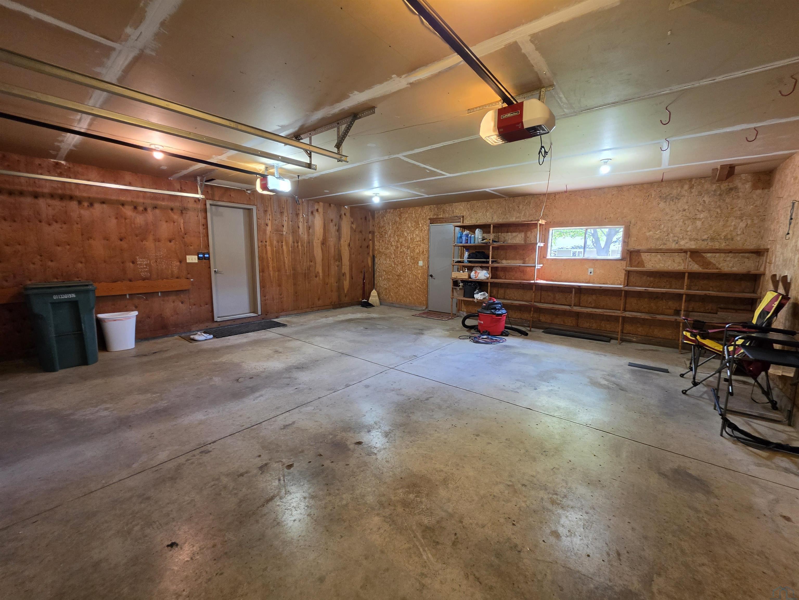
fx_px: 300
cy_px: 300
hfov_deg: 106.2
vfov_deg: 89.9
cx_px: 400
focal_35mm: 13
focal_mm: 2.2
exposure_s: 1/60
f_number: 1.9
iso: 200
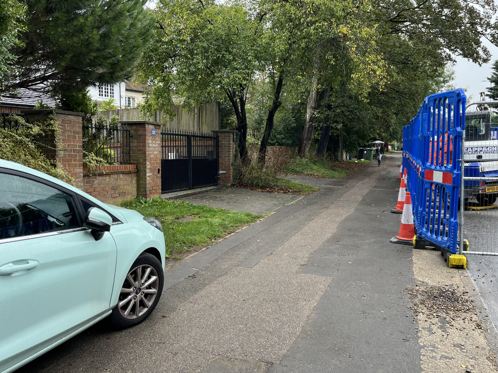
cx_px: 280
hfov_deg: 58.2
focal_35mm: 31
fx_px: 446
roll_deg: +0.2
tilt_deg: -3.4
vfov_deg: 45.4
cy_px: 179
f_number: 1.6
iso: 40
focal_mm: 5.1
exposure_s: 1/224
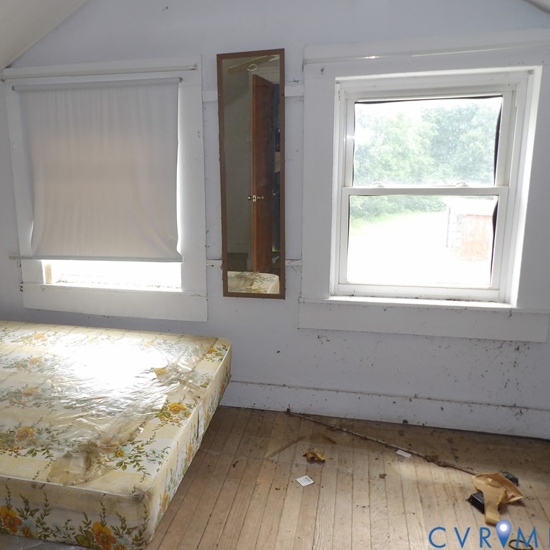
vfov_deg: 55.6
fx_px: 521
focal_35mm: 29
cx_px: 203
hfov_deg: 54.9
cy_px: 275
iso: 100
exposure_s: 1/35
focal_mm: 4.3
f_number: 3.2
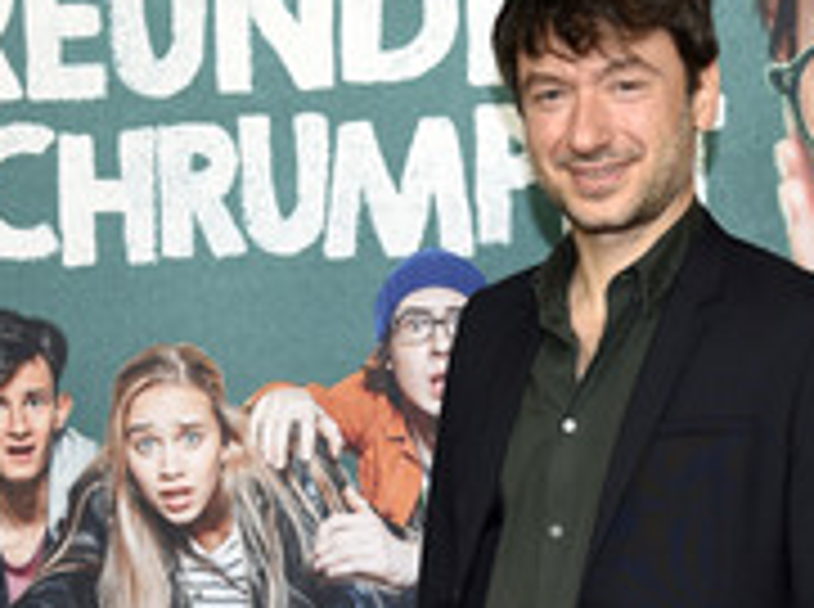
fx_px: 1971
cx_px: 564
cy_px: 509
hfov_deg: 23.2
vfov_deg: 17.3
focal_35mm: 84
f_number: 6.3
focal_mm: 35
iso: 800
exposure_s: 1/125
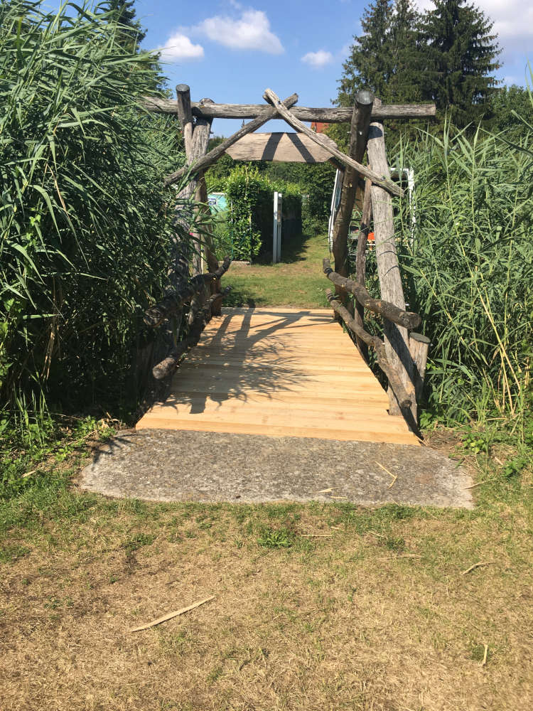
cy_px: 356
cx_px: 266
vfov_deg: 61.7
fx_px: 595
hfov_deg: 48.2
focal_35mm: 29
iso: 25
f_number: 2.2
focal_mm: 4.15
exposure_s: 1/1425
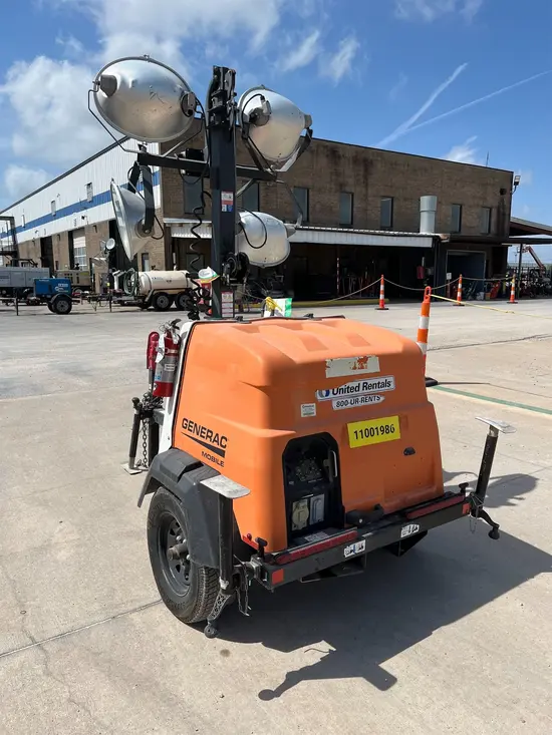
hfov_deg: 53.1
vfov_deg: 67.3
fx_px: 553
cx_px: 276
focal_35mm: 26
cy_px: 368
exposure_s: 1/4854
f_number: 1.6
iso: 50
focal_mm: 5.1
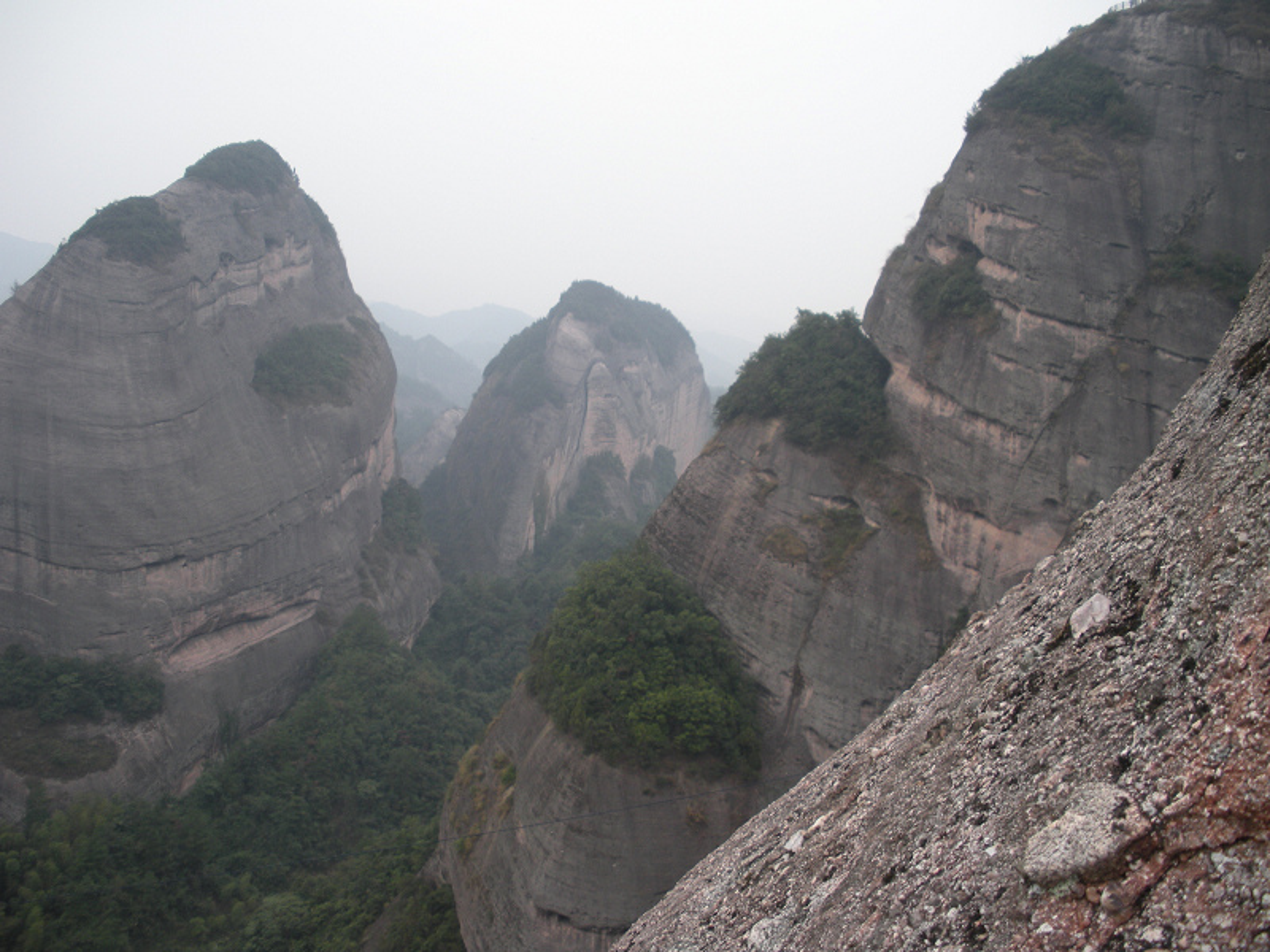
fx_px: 1321
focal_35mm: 36
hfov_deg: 51.4
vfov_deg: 39.7
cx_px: 635
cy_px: 476
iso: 64
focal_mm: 6.3
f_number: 3.5
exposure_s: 1/80.7
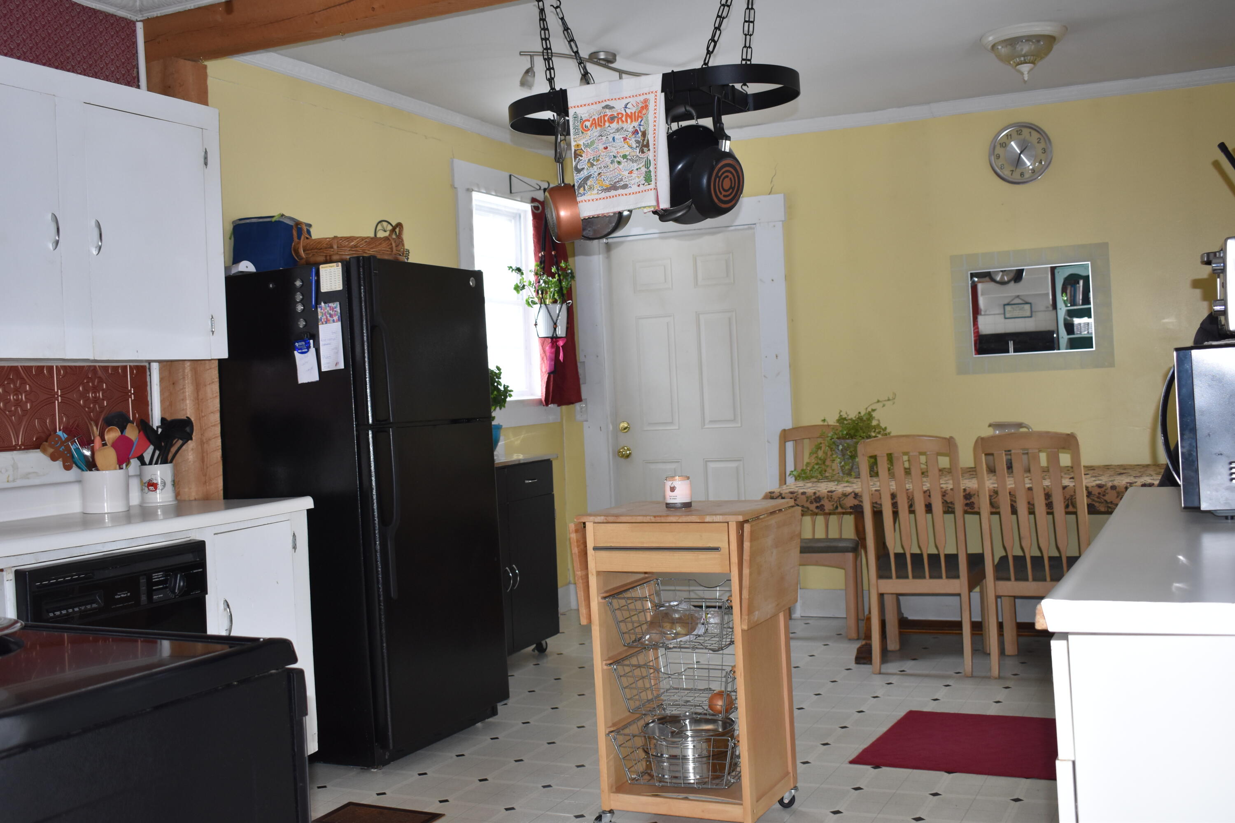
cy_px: 412
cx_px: 618
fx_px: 1235
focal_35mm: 36
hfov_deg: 53.1
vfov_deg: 36.9
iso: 800
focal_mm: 24
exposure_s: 1/100
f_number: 5
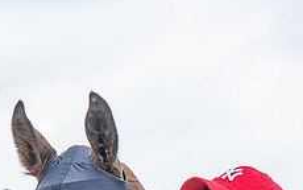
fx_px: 4321
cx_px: 157
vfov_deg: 2.5
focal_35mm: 523
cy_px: 237
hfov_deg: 4.0
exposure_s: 1/1000
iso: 400
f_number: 4
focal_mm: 98
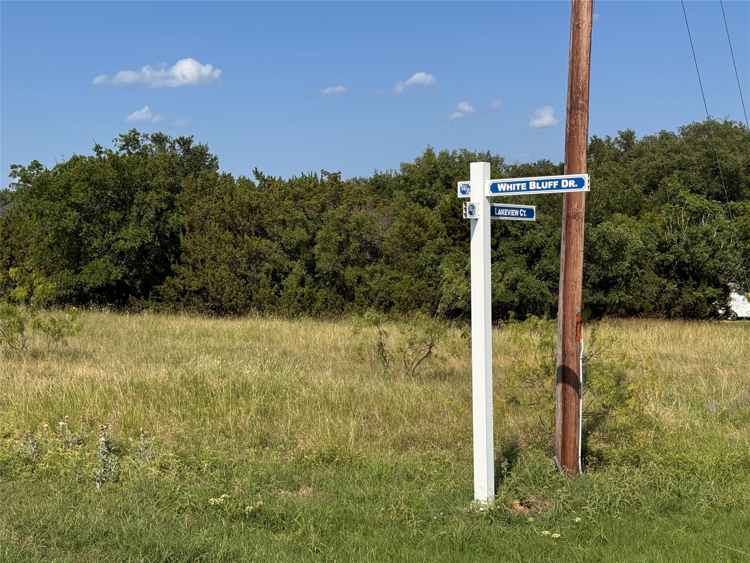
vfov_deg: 30.3
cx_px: 375
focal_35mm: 48
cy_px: 282
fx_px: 1040
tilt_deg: -3.9
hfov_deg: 39.7
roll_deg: -0.1
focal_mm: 6.76
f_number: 1.78
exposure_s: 1/5848
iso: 64
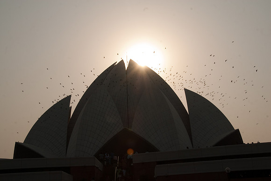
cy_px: 90
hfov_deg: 38.8
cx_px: 136
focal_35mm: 51
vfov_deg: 26.5
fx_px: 384
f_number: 13
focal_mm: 34
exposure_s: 1/640
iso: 200
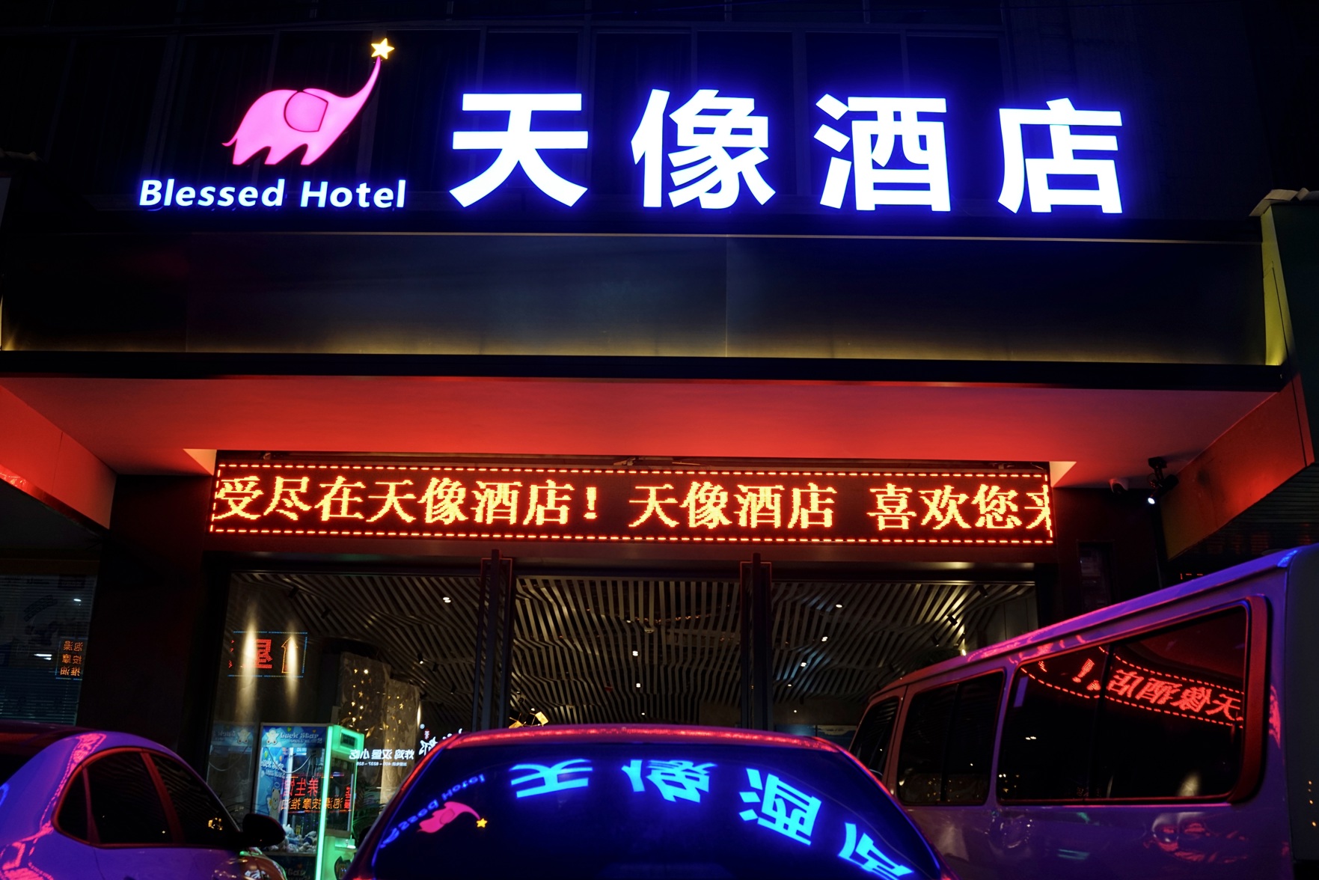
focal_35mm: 35
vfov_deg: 37.9
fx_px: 1282
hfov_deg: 54.4
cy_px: 440
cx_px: 660
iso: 800
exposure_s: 1/30
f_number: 8
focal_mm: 35
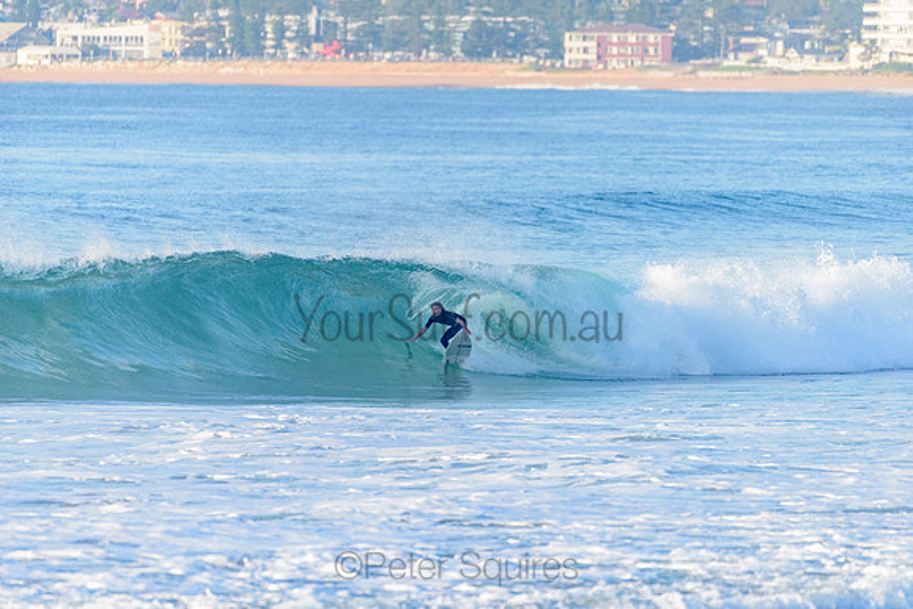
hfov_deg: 4.1
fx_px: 12683
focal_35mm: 500
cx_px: 456
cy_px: 304
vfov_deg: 2.8
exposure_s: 1/2000
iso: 450
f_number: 5.6
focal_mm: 500
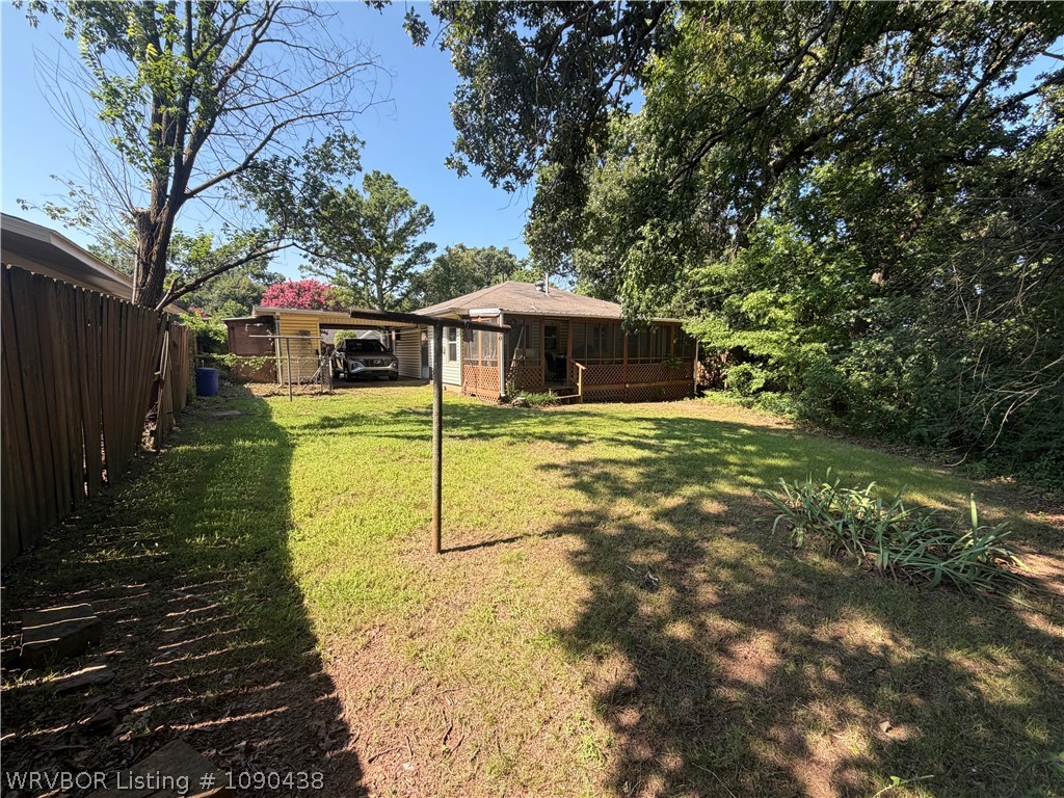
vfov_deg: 85.7
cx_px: 532
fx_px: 430
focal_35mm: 14
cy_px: 399
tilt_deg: -7.0
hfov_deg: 102.1
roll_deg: -0.1
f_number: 2.2
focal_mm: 2.22
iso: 50
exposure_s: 1/502
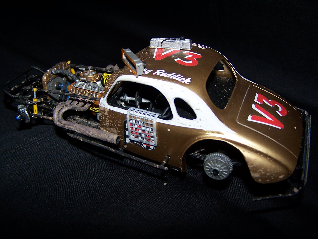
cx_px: 159
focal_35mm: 38
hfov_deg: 49.0
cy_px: 120
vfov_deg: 37.7
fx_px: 349
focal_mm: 6.3
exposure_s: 1/60
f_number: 2.8
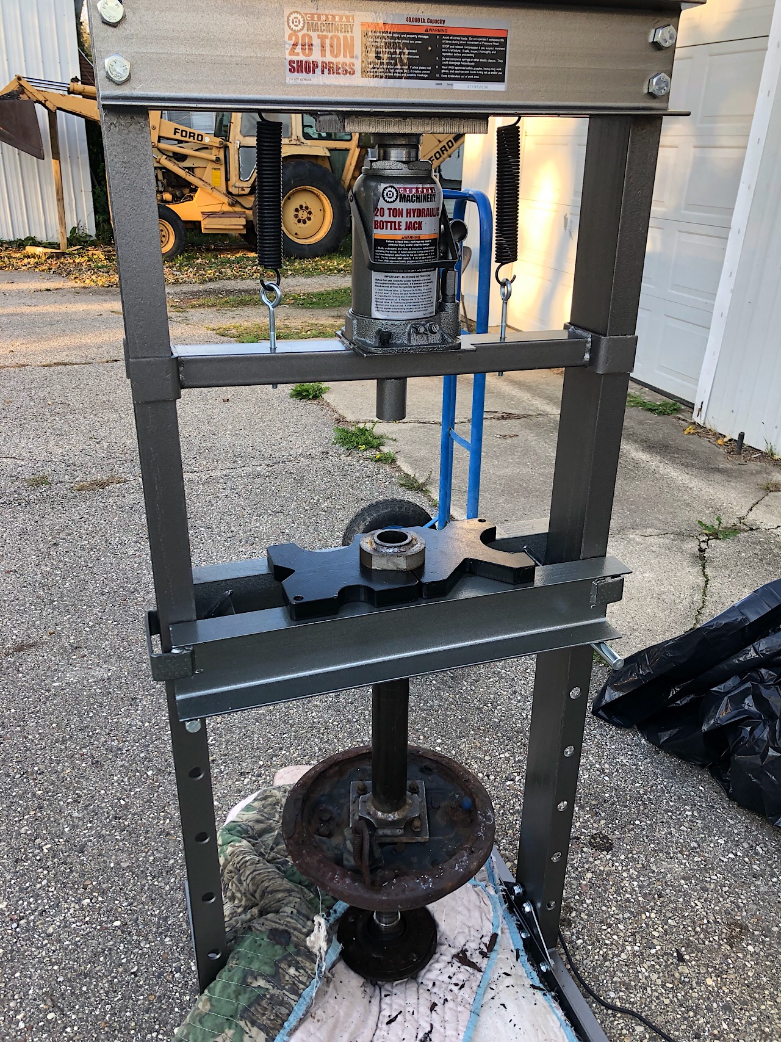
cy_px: 521
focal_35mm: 28
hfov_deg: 49.7
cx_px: 390
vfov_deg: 63.4
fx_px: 842
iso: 32
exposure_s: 1/120
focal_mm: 3.99
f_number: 1.8
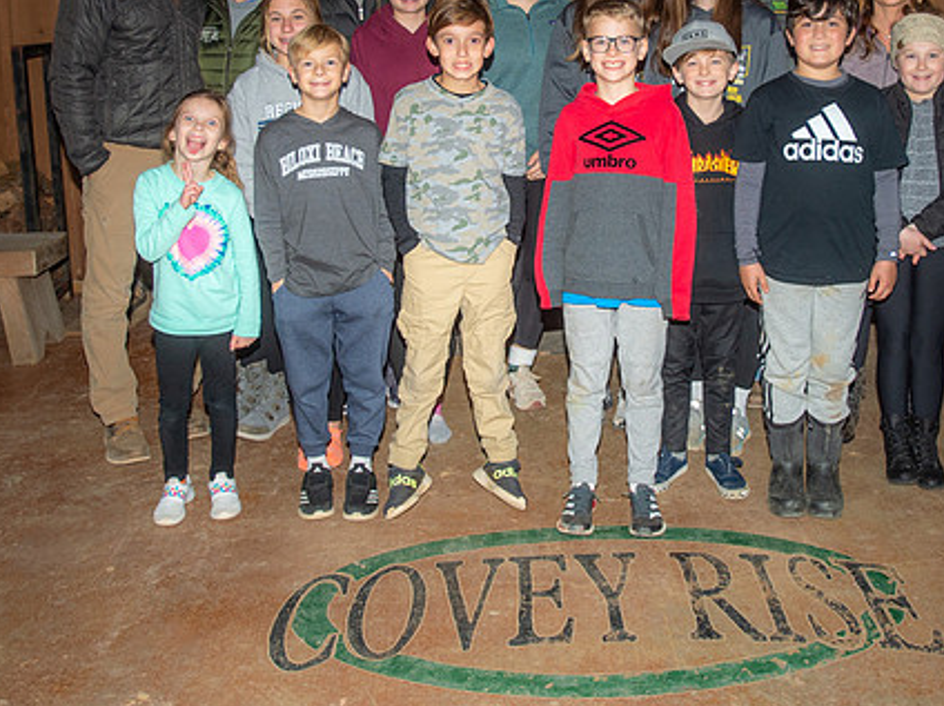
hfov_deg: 43.7
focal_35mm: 43
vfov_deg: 32.9
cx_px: 552
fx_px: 1171
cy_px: 178
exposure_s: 1/250
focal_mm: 22
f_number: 2.8
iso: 500
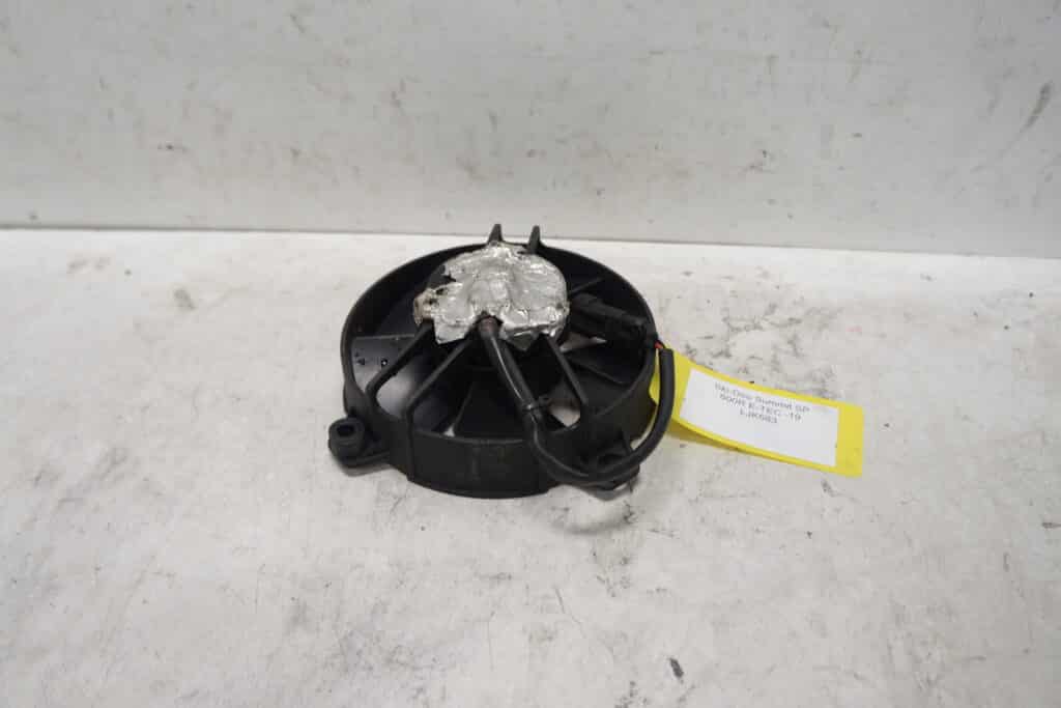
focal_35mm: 27
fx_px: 796
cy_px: 354
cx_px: 530
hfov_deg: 67.4
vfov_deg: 47.9
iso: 160
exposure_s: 1/60
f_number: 4
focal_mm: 18
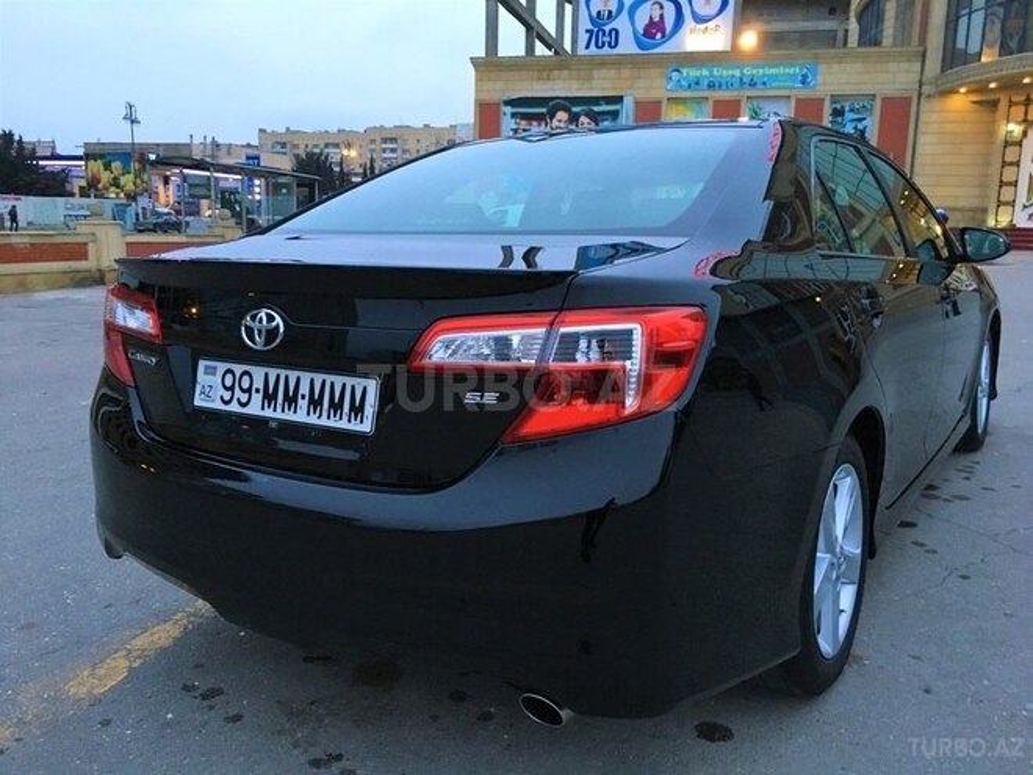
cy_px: 388
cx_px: 516
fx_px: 865
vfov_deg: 48.2
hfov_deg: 61.7
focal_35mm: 29
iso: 160
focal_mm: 4.15
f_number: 2.2
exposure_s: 1/33
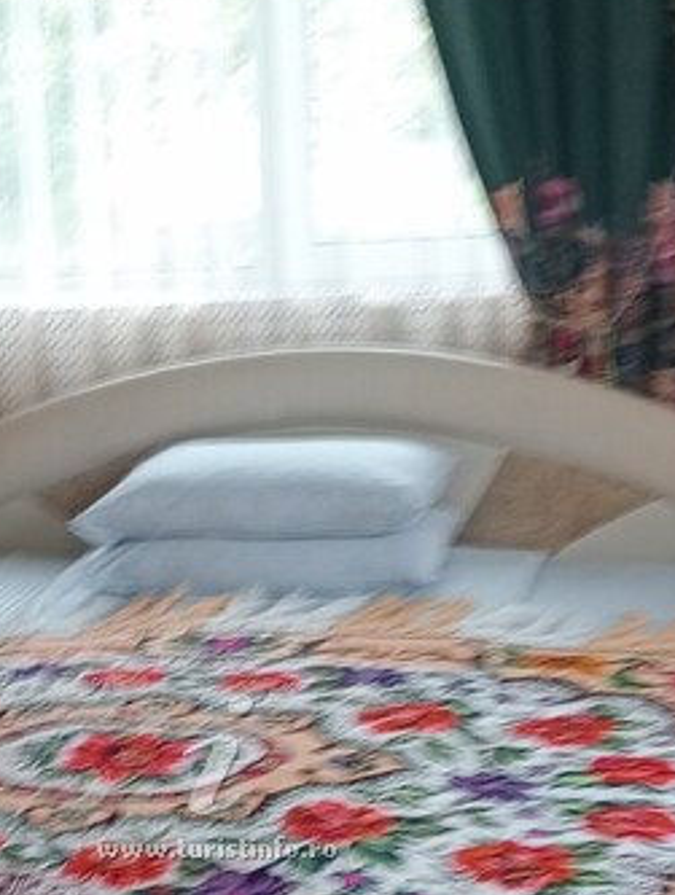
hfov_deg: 17.1
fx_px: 2229
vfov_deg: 22.4
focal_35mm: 86
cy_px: 734
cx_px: 176
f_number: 1.8
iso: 165
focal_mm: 4.04
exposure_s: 1/50
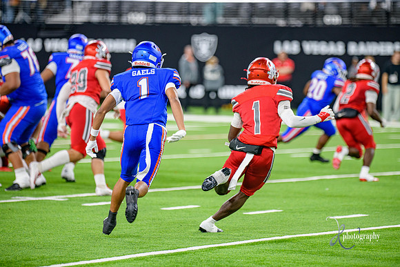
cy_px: 134
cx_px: 200
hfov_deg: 9.4
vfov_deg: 6.2
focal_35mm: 220
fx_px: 2445
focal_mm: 220
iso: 1000
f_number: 2.8
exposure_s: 1/400
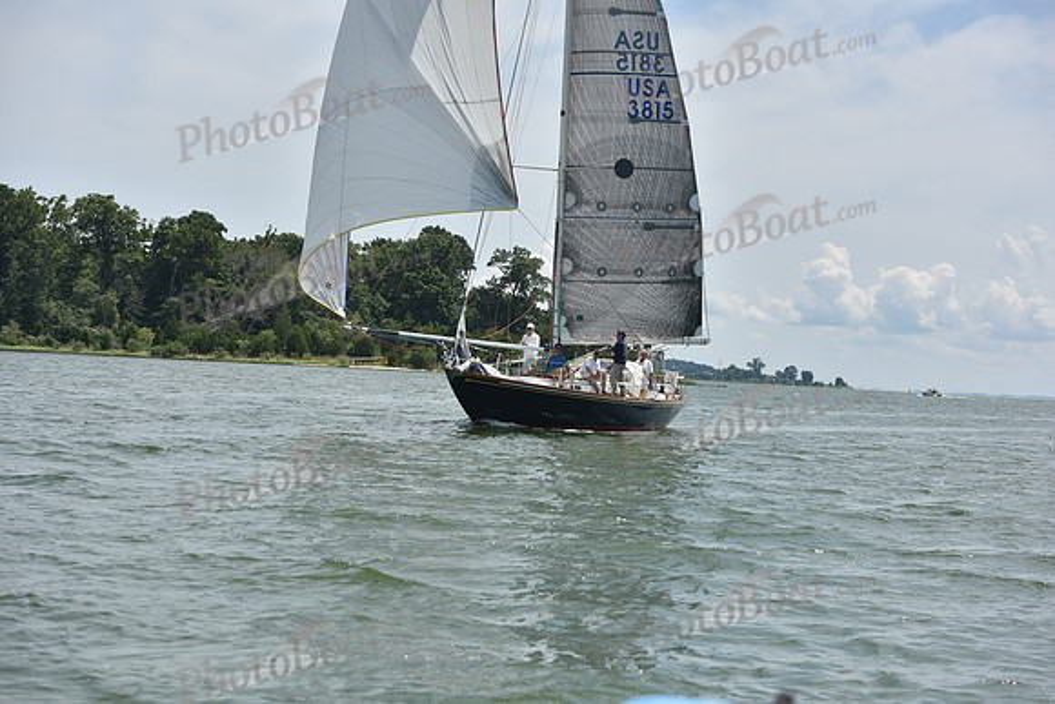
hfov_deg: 28.8
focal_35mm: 70
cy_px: 352
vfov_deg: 19.5
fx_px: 2052
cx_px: 528
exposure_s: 1/3200
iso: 320
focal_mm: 70
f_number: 5.6
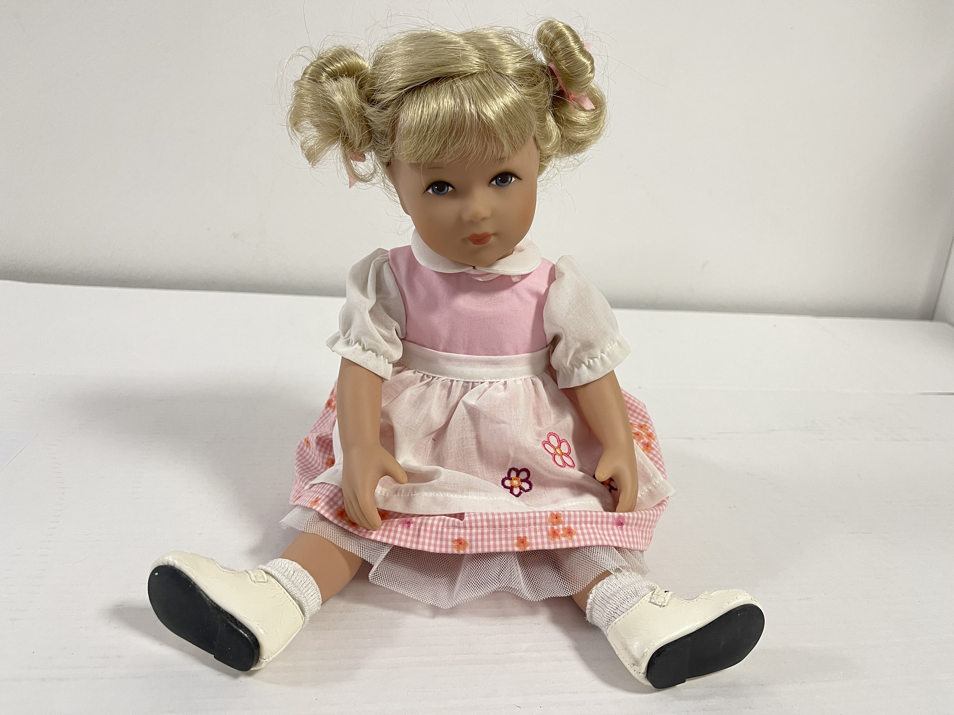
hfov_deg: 69.4
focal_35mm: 25
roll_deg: -5.2
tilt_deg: -17.9
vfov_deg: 54.9
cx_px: 477
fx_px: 689
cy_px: 358
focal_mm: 5.1
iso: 100
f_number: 1.6
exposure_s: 1/50
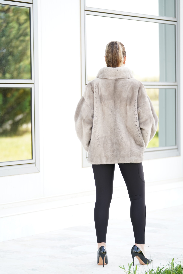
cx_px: 92
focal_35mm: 118
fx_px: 900
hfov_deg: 11.6
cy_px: 137
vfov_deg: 17.3
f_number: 2.8
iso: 250
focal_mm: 118
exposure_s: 1/250
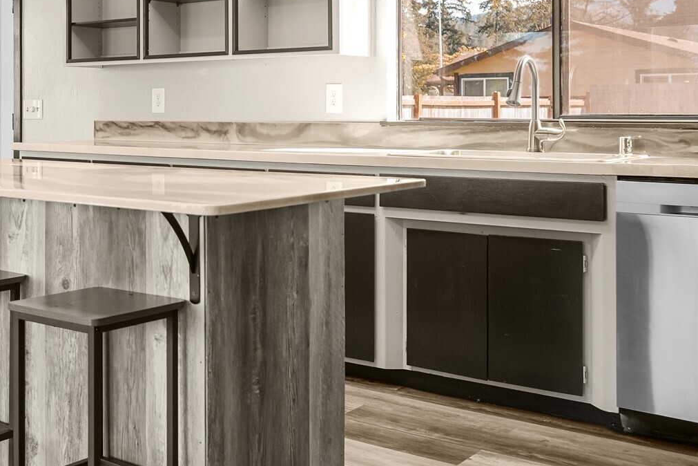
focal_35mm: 47
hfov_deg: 40.6
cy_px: 127
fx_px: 911
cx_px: 165
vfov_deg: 28.3
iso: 400
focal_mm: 28
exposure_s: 1/200
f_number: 4.5
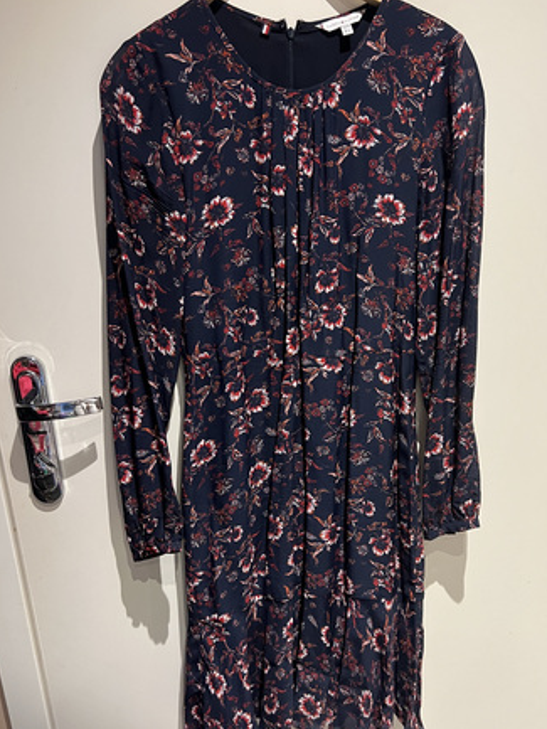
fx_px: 632
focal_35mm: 30
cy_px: 389
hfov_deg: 46.8
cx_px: 297
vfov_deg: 59.9
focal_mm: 5.7
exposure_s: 1/50
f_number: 1.5
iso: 400
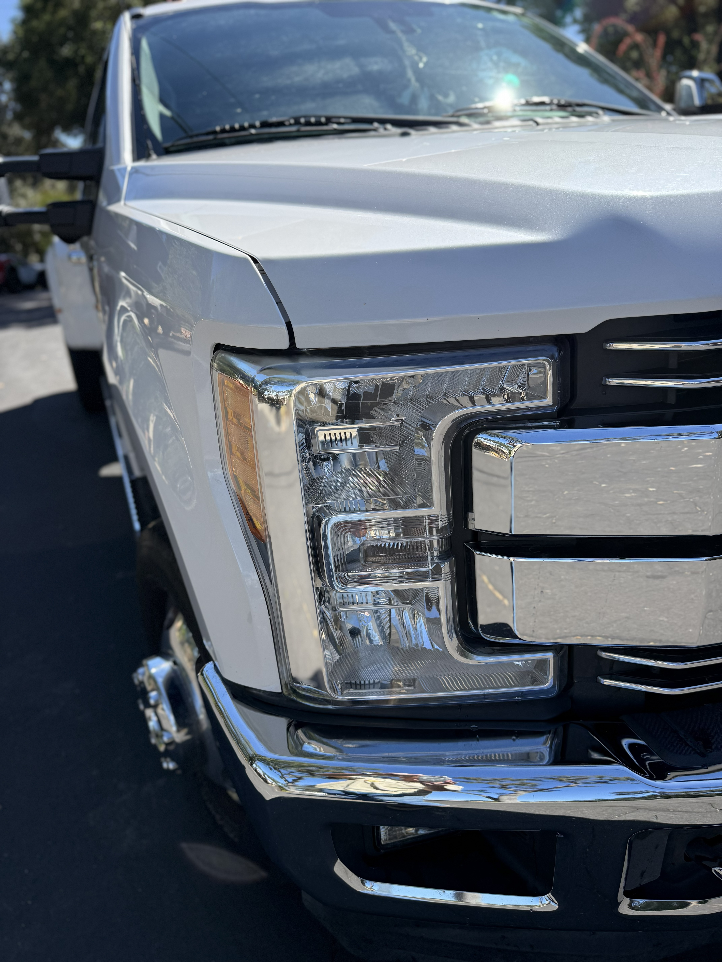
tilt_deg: -20.8
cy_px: 481
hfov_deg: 56.8
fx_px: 667
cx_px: 361
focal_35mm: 24
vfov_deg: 71.6
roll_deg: +0.0
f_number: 1.78
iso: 100
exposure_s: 1/2801
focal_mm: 6.76
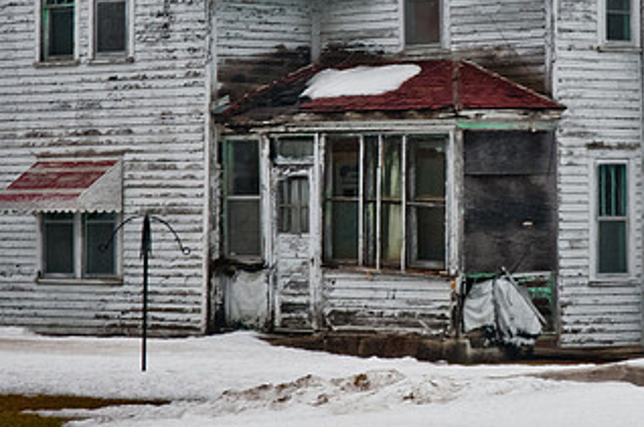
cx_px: 423
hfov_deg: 13.4
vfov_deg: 8.9
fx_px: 2733
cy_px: 56
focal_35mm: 153
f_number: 4.5
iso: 200
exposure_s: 1/50
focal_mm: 56
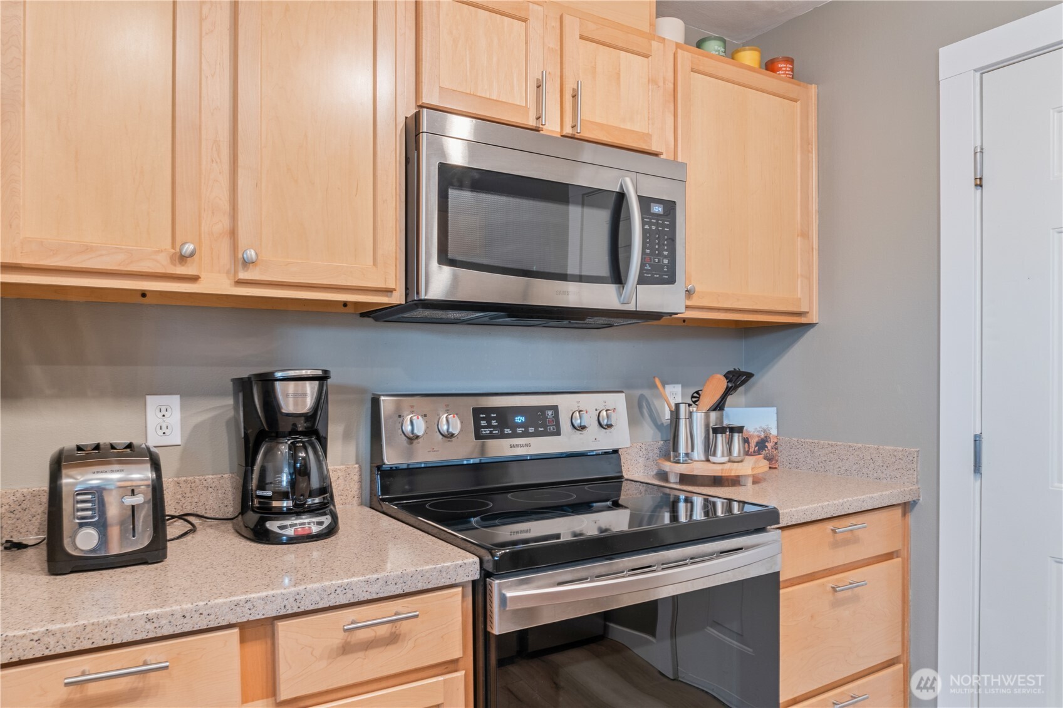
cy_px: 354
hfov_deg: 73.7
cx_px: 532
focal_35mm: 24
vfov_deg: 53.1
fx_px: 709
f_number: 9
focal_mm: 16
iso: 250
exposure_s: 1/2.5
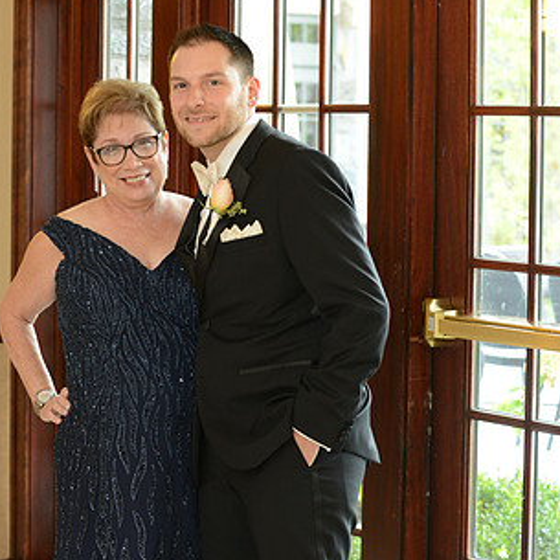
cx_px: 238
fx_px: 2068
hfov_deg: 15.4
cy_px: 378
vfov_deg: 15.4
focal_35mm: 113
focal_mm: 70
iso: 800
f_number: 5
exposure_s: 1/80
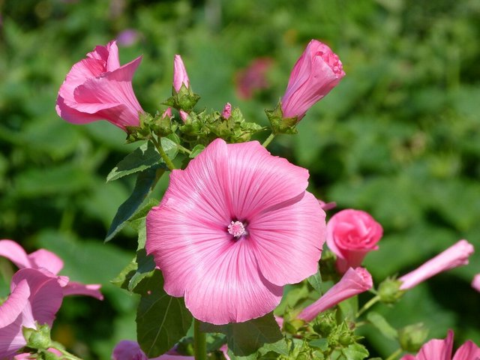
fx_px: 4507
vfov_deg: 4.6
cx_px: 240
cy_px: 180
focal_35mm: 325
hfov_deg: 6.1
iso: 100
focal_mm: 58.4
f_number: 5.6
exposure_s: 1/400
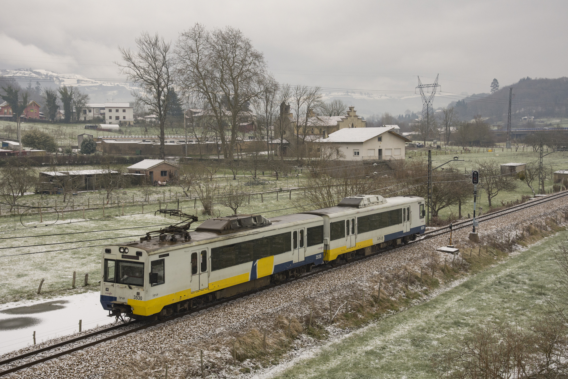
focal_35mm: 48
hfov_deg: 41.1
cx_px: 284
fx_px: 757
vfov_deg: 28.1
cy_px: 190
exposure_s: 1/640
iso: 500
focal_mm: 32
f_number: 5
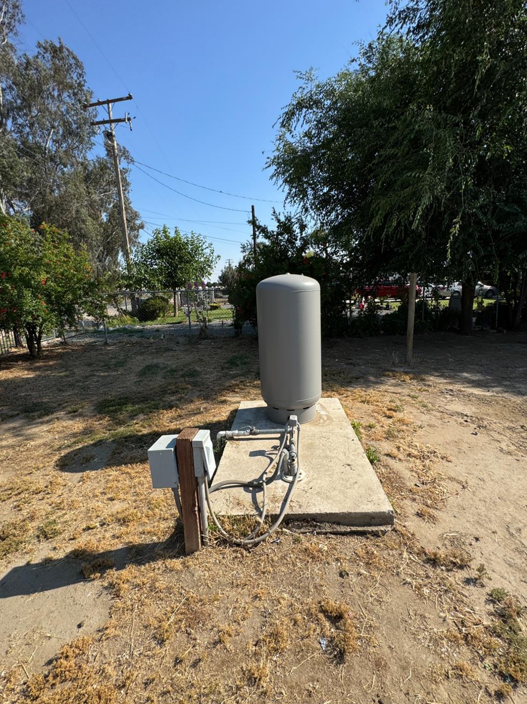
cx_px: 280
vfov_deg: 94.5
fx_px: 325
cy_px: 343
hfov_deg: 78.0
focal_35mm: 16
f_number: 2.2
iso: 50
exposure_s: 1/2083
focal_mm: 2.22
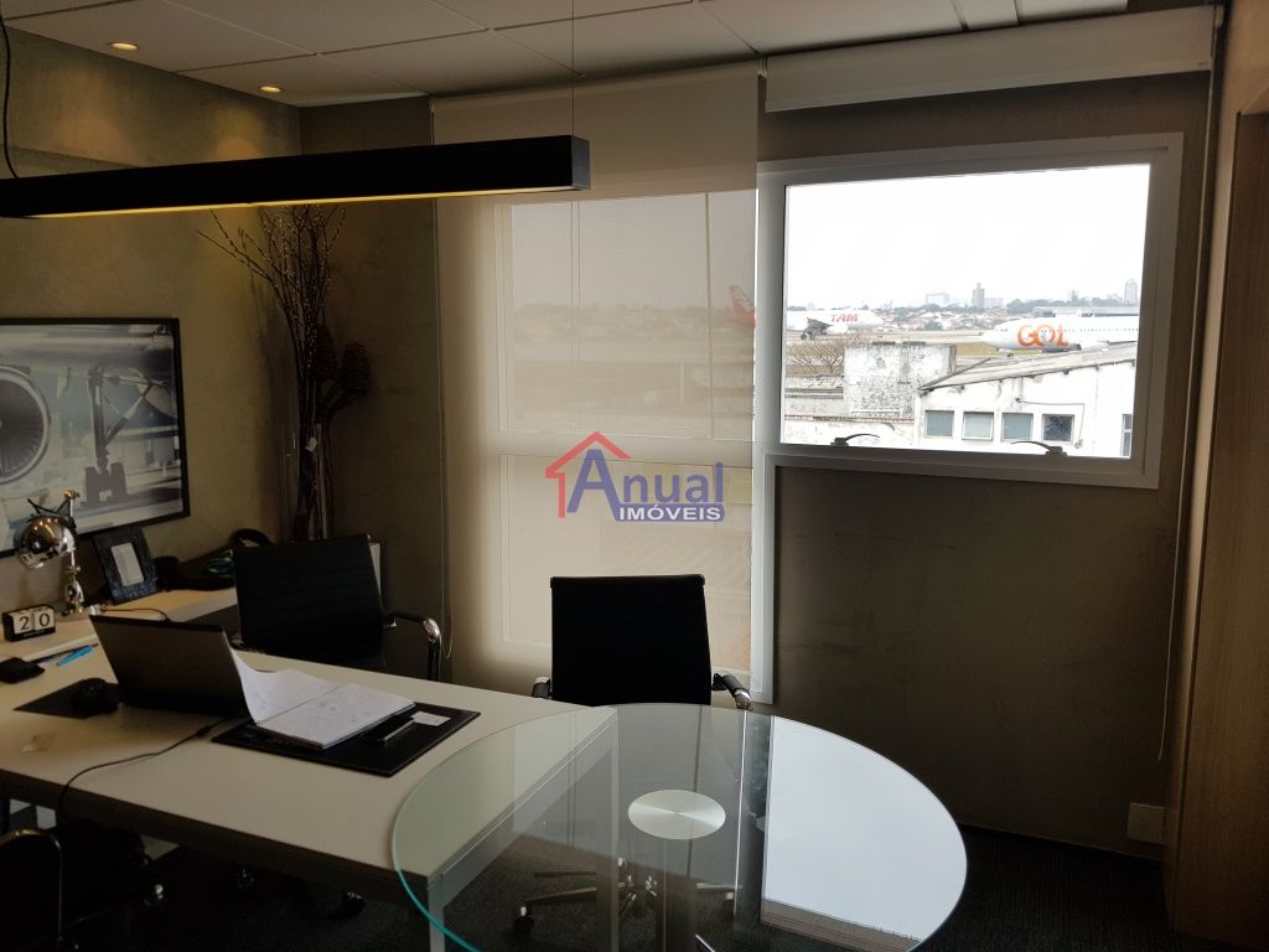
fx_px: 953
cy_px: 476
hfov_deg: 67.3
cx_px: 634
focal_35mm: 26
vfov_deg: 53.1
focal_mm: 4.2
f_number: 1.7
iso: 40
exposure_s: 1/584
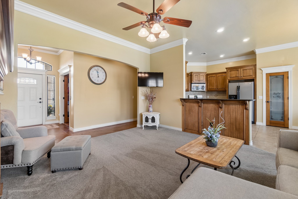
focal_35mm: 15
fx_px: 124
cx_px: 149
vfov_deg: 77.3
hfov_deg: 100.4
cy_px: 100
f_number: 6.3
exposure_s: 1/40
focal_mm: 10
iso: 200
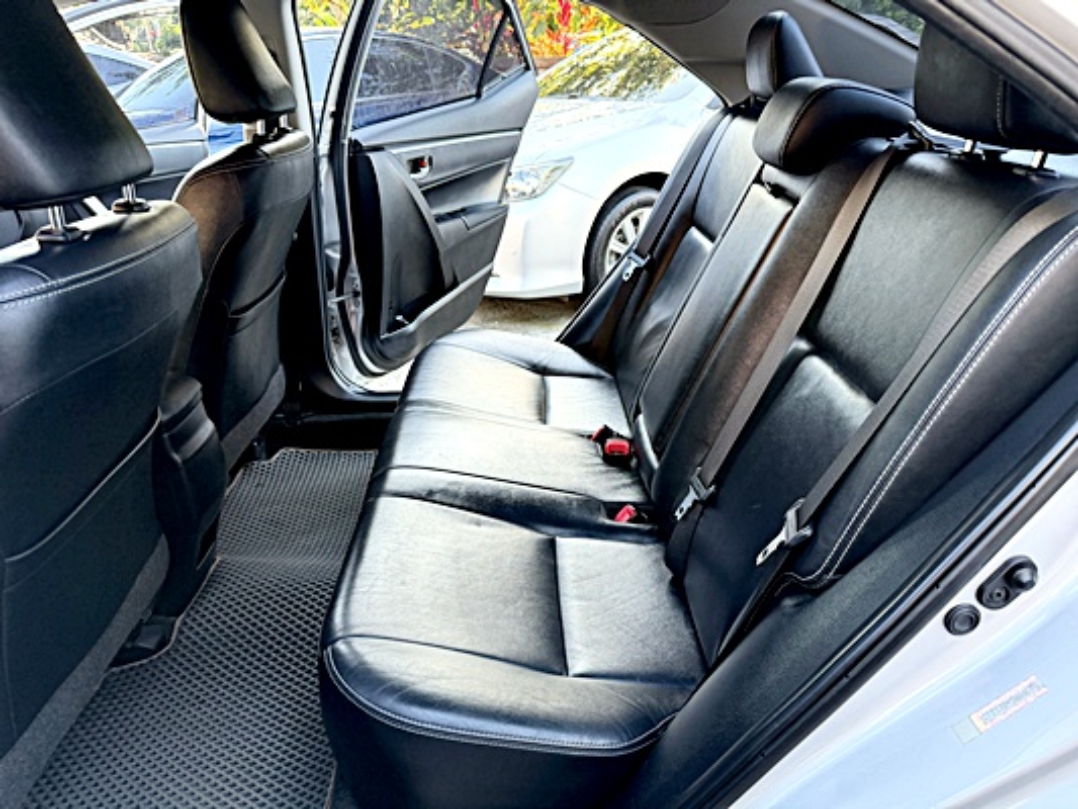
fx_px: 748
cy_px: 404
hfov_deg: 71.6
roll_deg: +1.2
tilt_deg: -24.7
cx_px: 539
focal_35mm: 24
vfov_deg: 56.8
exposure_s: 1/141
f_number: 1.78
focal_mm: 6.76
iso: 200
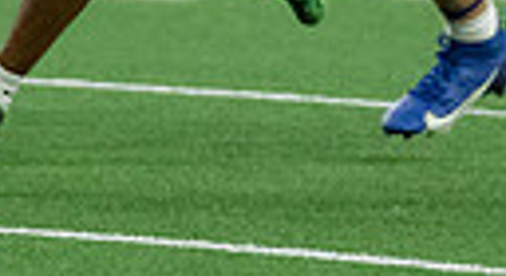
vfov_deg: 0.8
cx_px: 154
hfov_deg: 1.5
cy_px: -381
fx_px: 18806
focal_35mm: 1411
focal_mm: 200
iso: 4000
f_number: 2.8
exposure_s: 1/1250
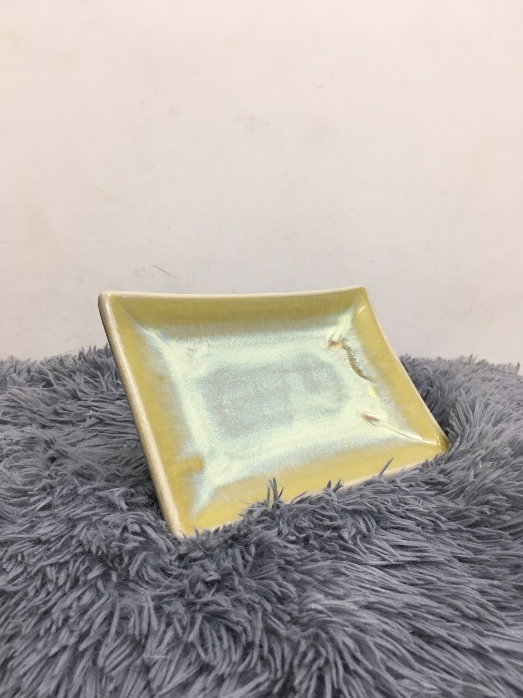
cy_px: 349
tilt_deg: -13.3
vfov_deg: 61.7
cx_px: 262
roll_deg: -2.3
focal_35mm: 29
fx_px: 584
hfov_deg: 48.2
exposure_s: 1/33
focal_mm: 4.15
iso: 100
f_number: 2.2
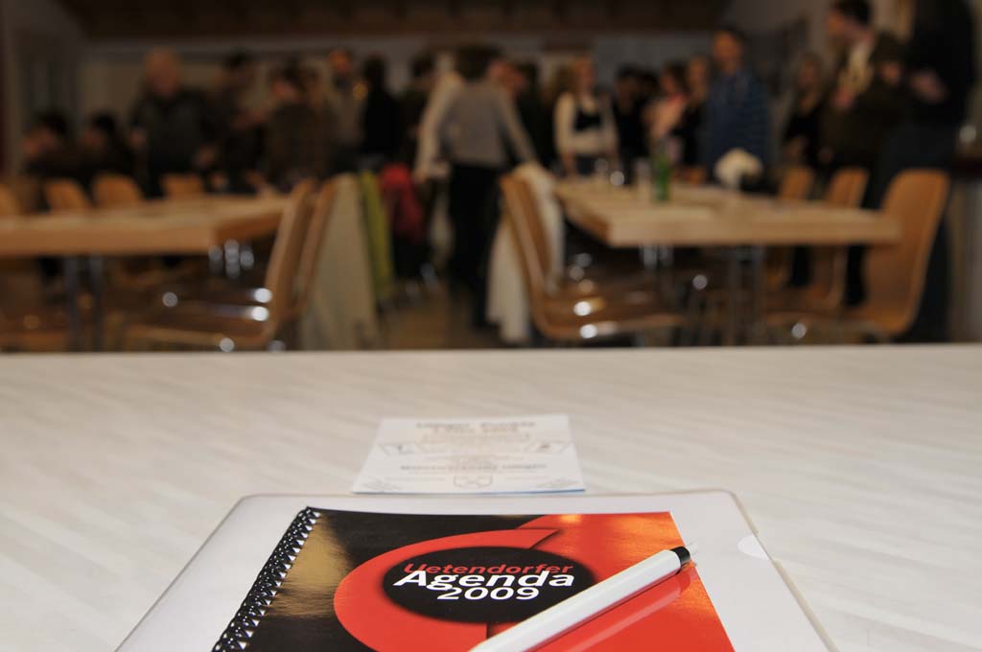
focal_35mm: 42
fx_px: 1144
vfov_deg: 31.8
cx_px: 491
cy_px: 326
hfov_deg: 46.5
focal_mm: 28
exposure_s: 1/60
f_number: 5
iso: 200
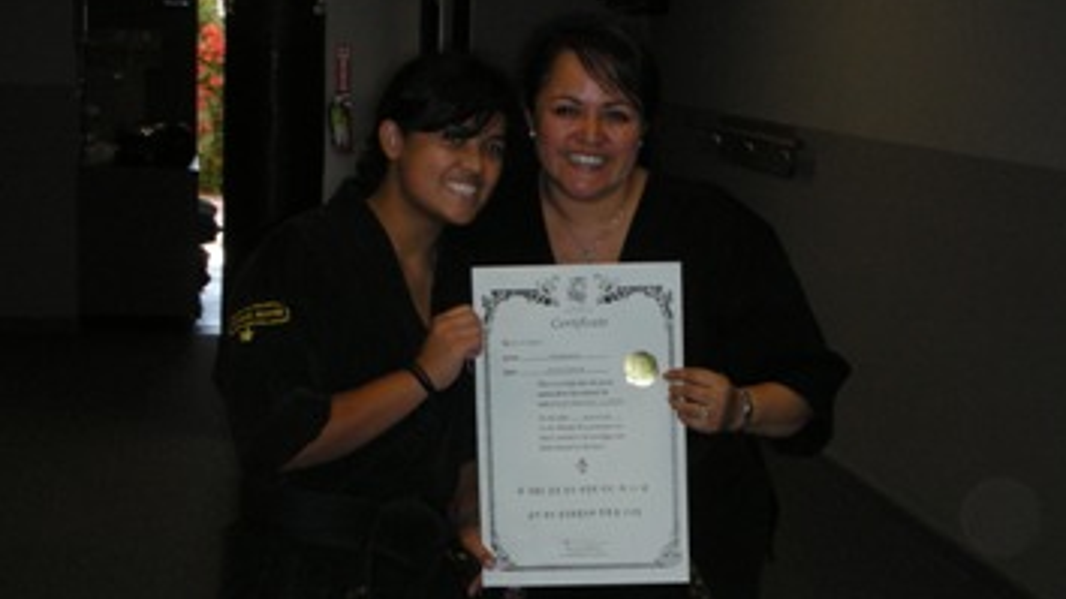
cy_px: 409
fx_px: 2120
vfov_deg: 16.0
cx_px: 500
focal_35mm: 75
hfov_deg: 28.2
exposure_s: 1/120
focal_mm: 10.1
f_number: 4
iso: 200
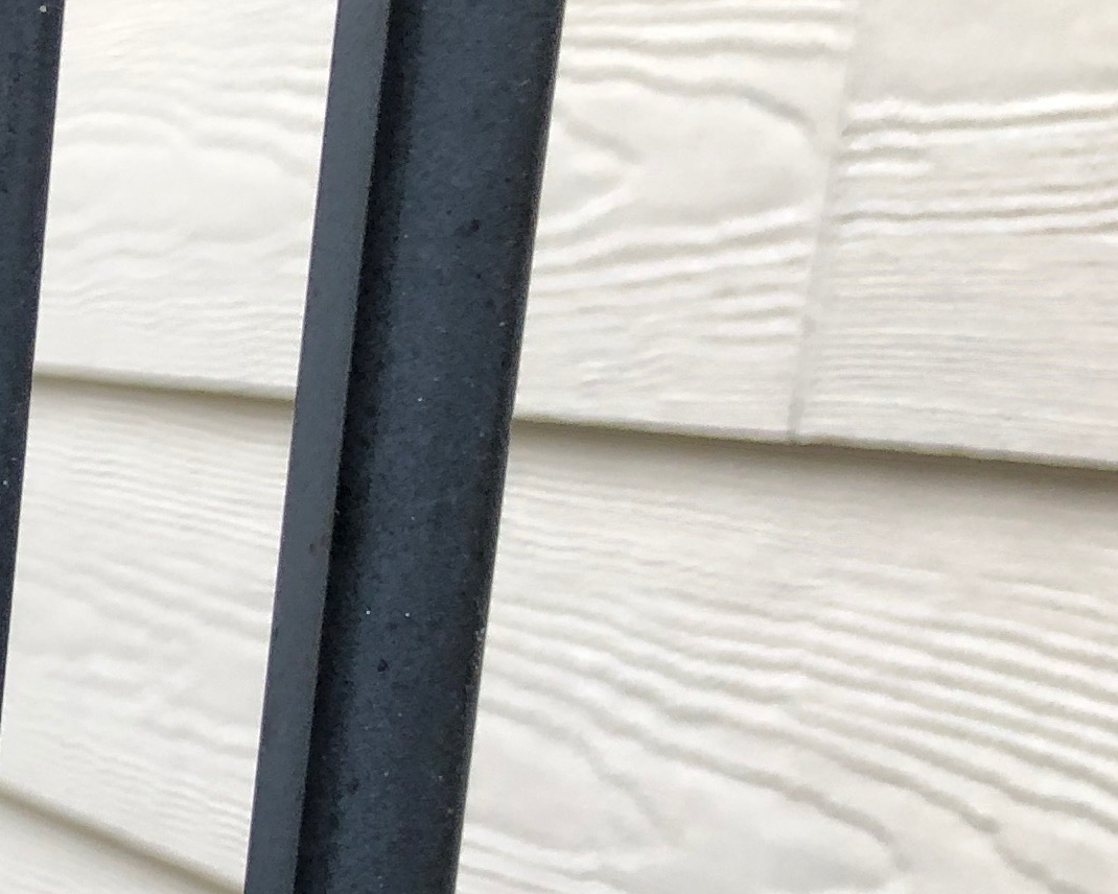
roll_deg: +0.2
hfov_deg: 15.6
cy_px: 1248
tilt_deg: -14.9
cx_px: -966
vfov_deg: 14.2
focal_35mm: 103
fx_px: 3408
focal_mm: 4
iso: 25
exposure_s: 1/30
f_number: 1.8
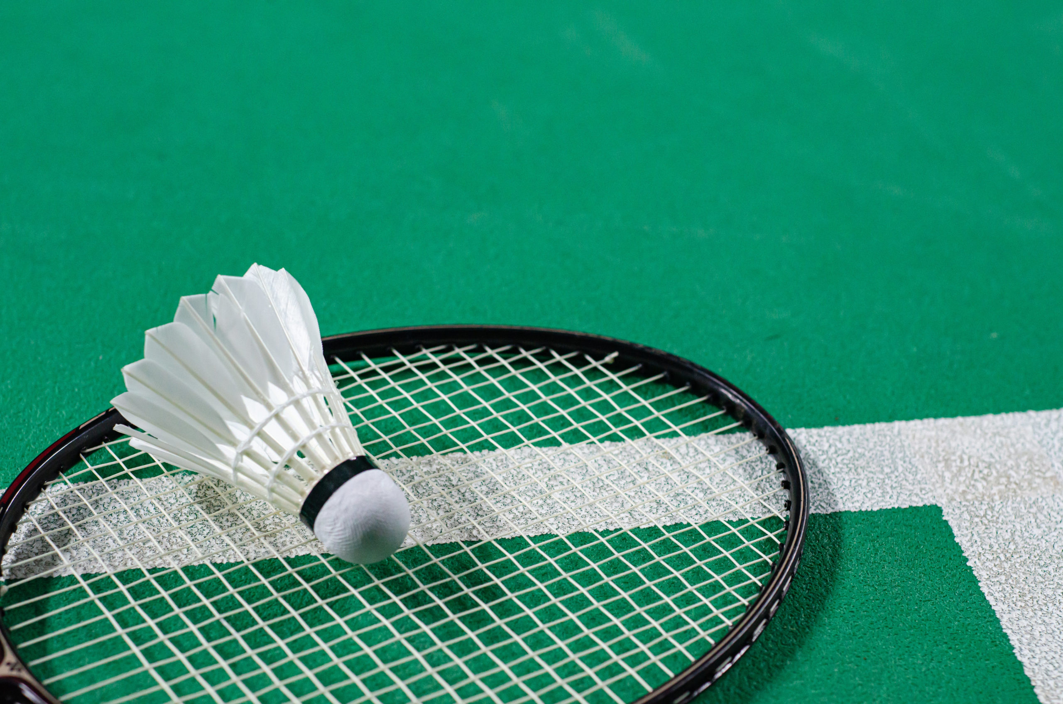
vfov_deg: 18.1
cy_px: 352
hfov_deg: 27.0
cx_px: 532
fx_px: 2210
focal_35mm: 75
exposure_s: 1/160
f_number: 4
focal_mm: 50
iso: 800
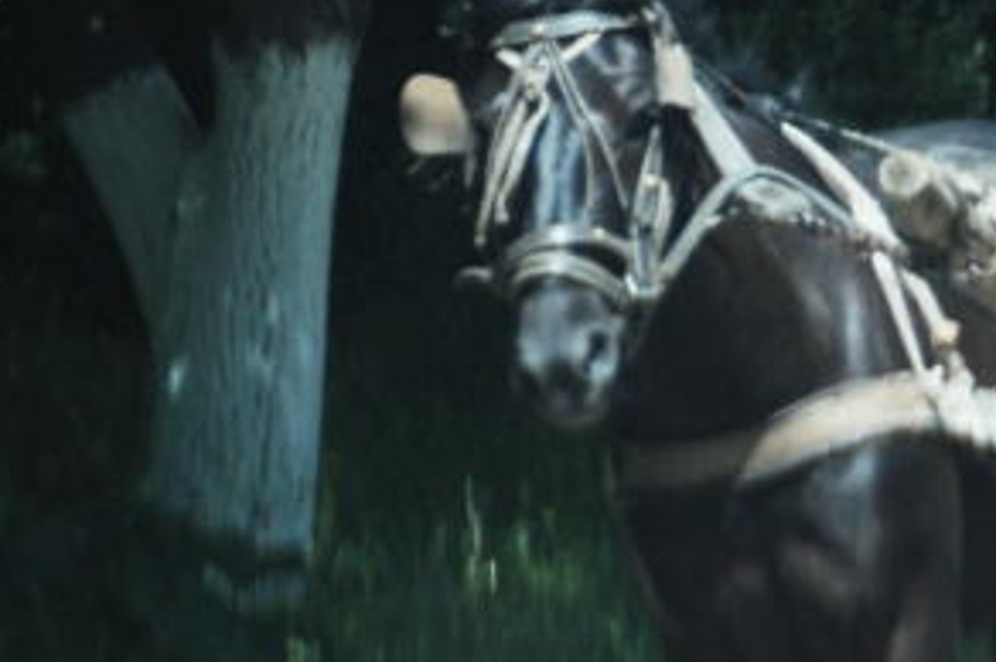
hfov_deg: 2.0
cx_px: 1634
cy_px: 215
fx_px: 28354
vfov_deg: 1.3
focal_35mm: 1026
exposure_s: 1/1000
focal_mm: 200
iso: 320
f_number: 5.6
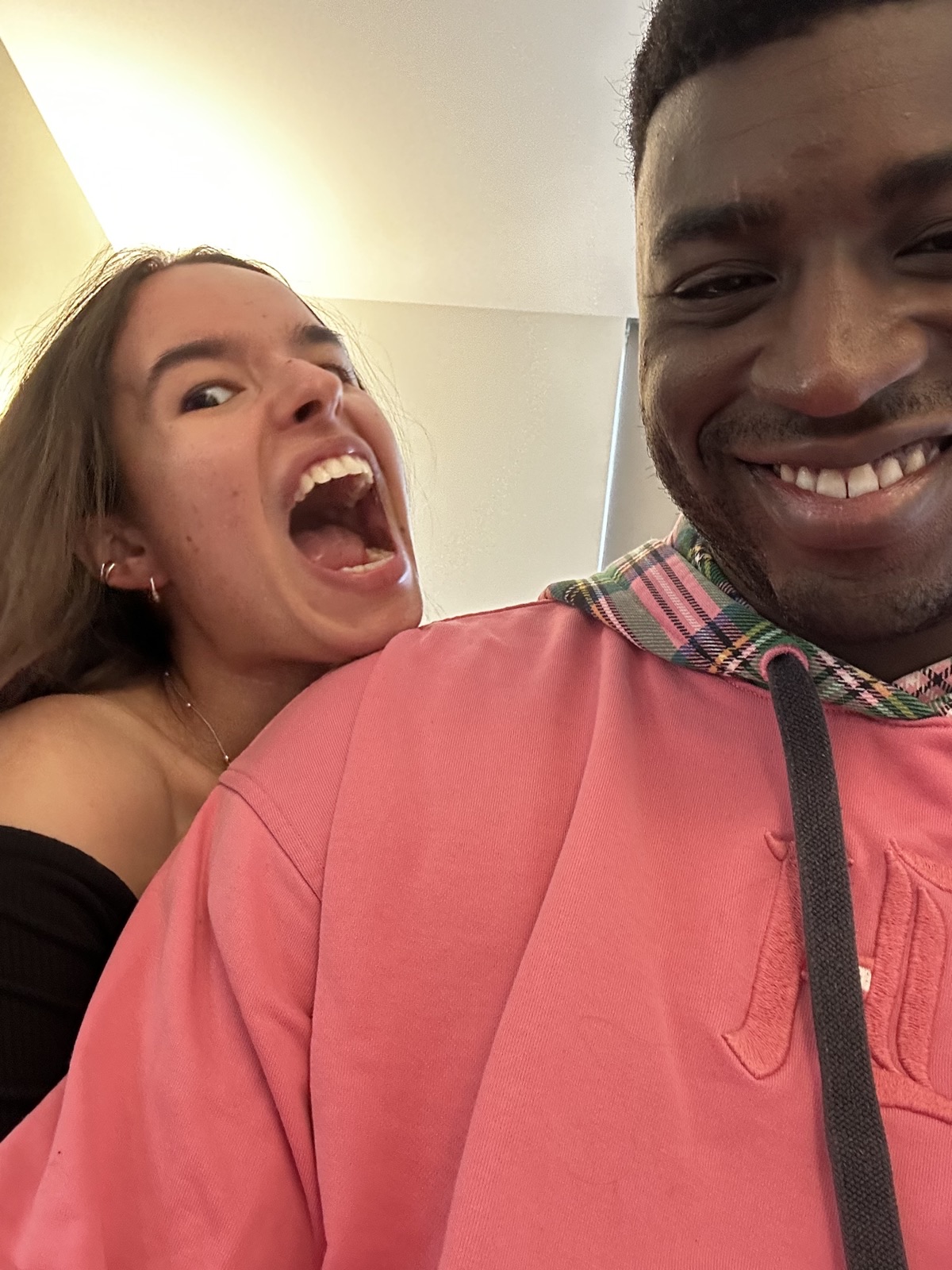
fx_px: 1100
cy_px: 635
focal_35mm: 30
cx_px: 476
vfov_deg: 60.0
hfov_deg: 46.8
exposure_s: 1/25
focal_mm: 2.69
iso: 320
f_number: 1.9
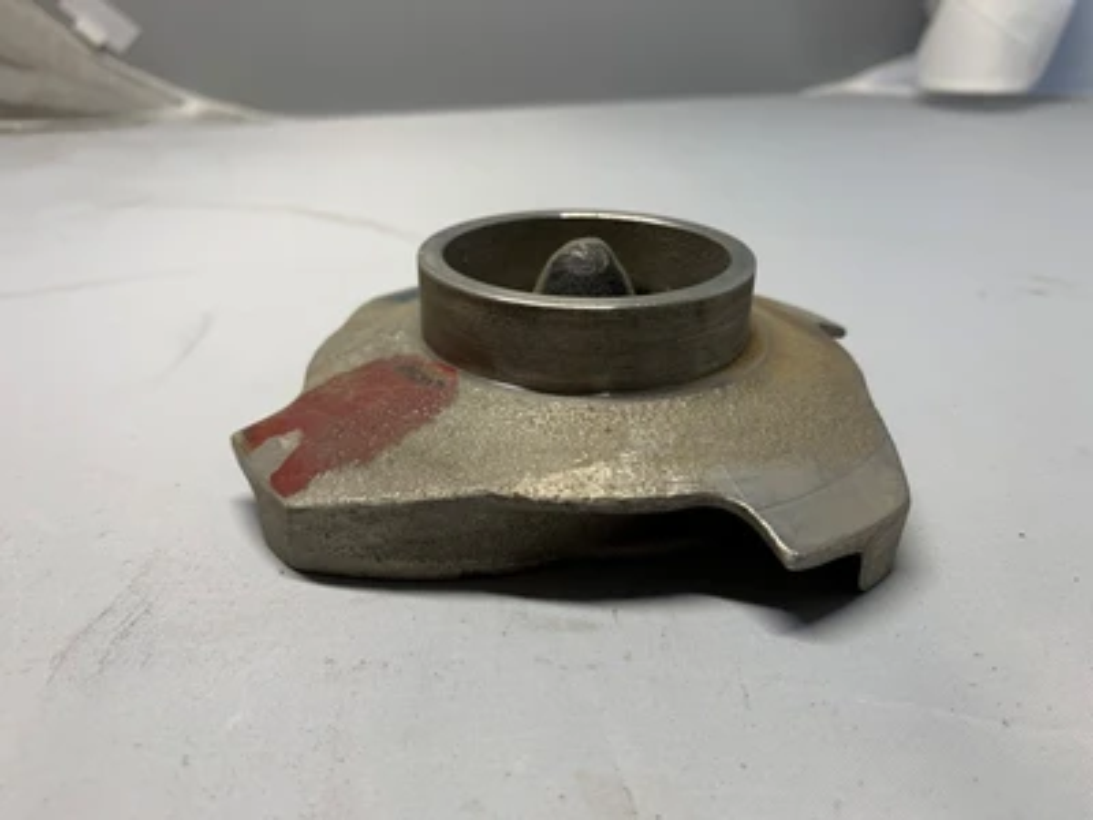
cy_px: 410
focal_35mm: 26
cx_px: 546
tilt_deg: -25.3
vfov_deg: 53.1
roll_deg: -1.2
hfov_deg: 67.3
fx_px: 821
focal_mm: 4.25
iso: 64
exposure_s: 1/122
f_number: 1.8
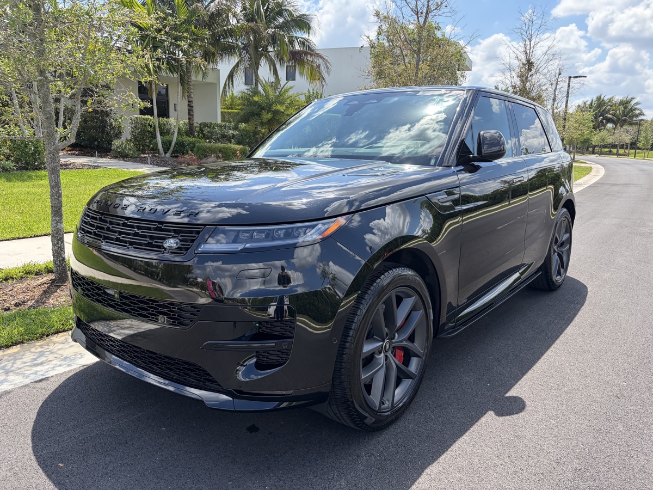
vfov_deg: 53.1
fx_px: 490
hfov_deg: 67.3
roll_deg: -0.4
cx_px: 326
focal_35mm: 26
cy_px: 245
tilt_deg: -12.1
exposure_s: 1/1799
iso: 64
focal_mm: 5.96
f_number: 1.6
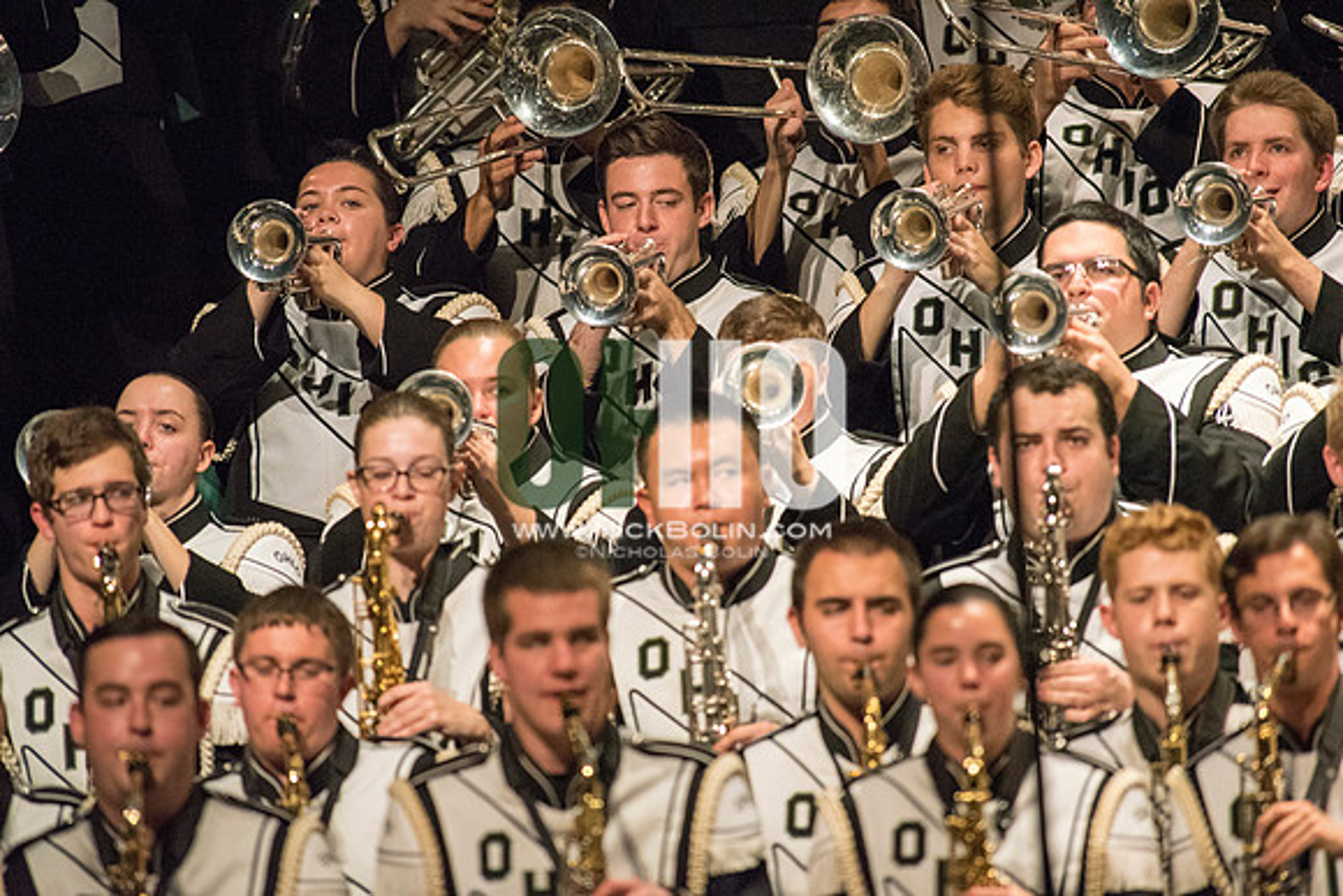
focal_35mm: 600
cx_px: 672
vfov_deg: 2.3
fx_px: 22388
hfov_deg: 3.4
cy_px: 448
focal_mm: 600
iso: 4000
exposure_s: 1/320
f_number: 5.6
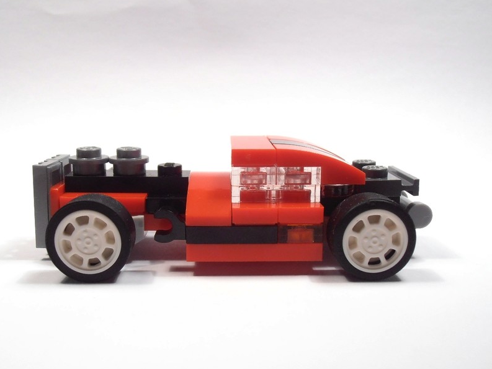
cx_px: 229
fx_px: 597
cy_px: 193
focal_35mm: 42
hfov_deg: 44.8
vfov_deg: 34.4
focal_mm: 6.61
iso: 80
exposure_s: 1/50
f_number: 3.9
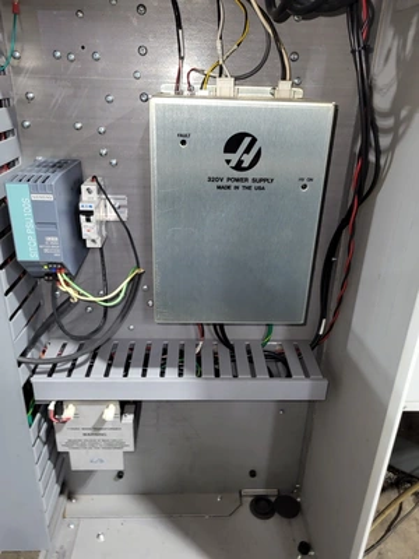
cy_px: 280
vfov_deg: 67.3
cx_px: 210
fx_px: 420
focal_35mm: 26
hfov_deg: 53.1
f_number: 1.8
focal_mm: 5.4
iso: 160
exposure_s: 1/9.99
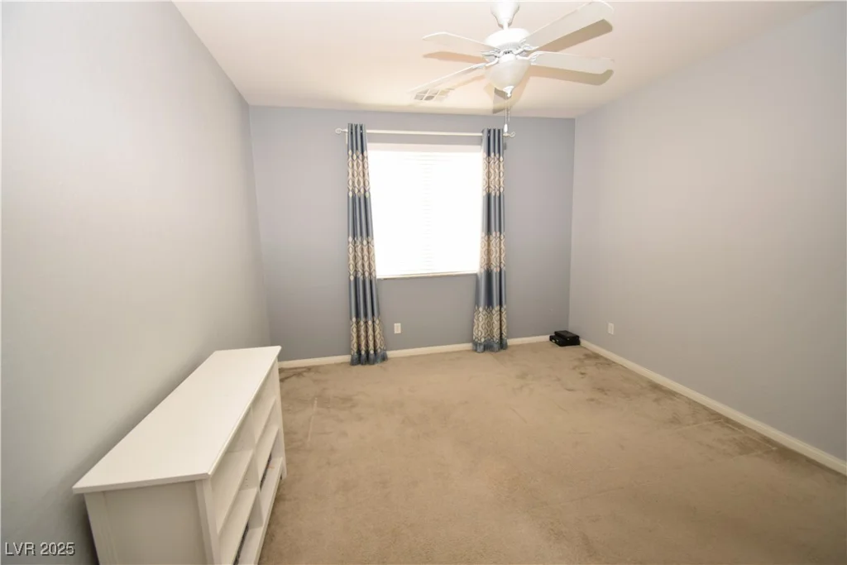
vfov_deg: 77.3
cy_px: 282
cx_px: 424
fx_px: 353
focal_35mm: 15
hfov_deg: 100.4
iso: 400
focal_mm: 10
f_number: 4.5
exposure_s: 1/30
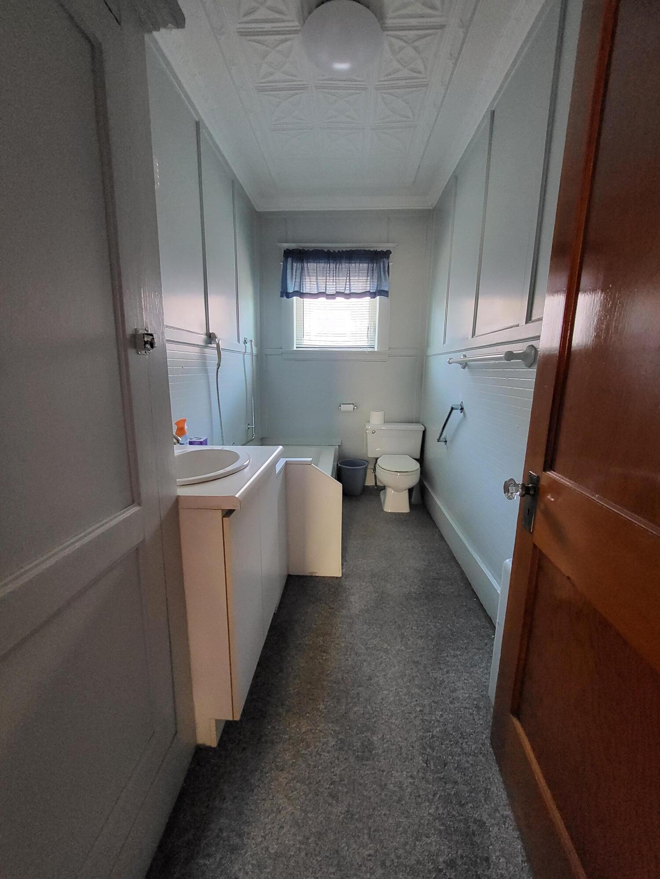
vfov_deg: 106.2
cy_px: 440
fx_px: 330
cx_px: 330
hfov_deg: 89.9
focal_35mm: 13
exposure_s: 1/30
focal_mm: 1.74
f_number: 2.2
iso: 640
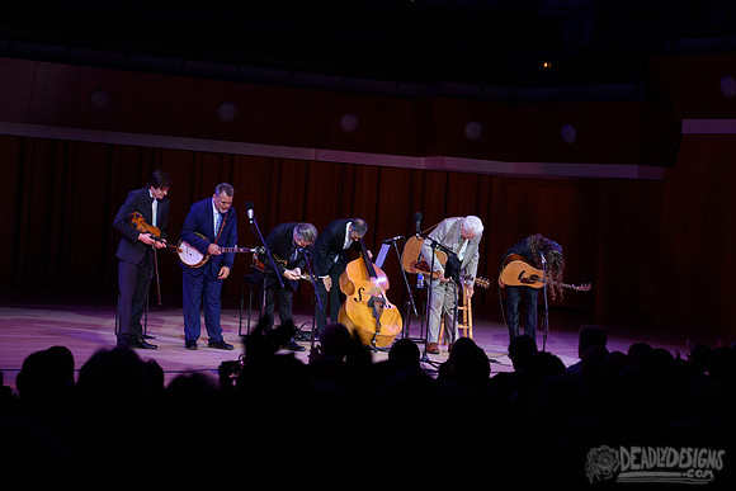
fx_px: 1609
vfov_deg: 17.3
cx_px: 414
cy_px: 230
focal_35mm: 79
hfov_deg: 25.7
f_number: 5
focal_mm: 70
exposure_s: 1/500
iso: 2500
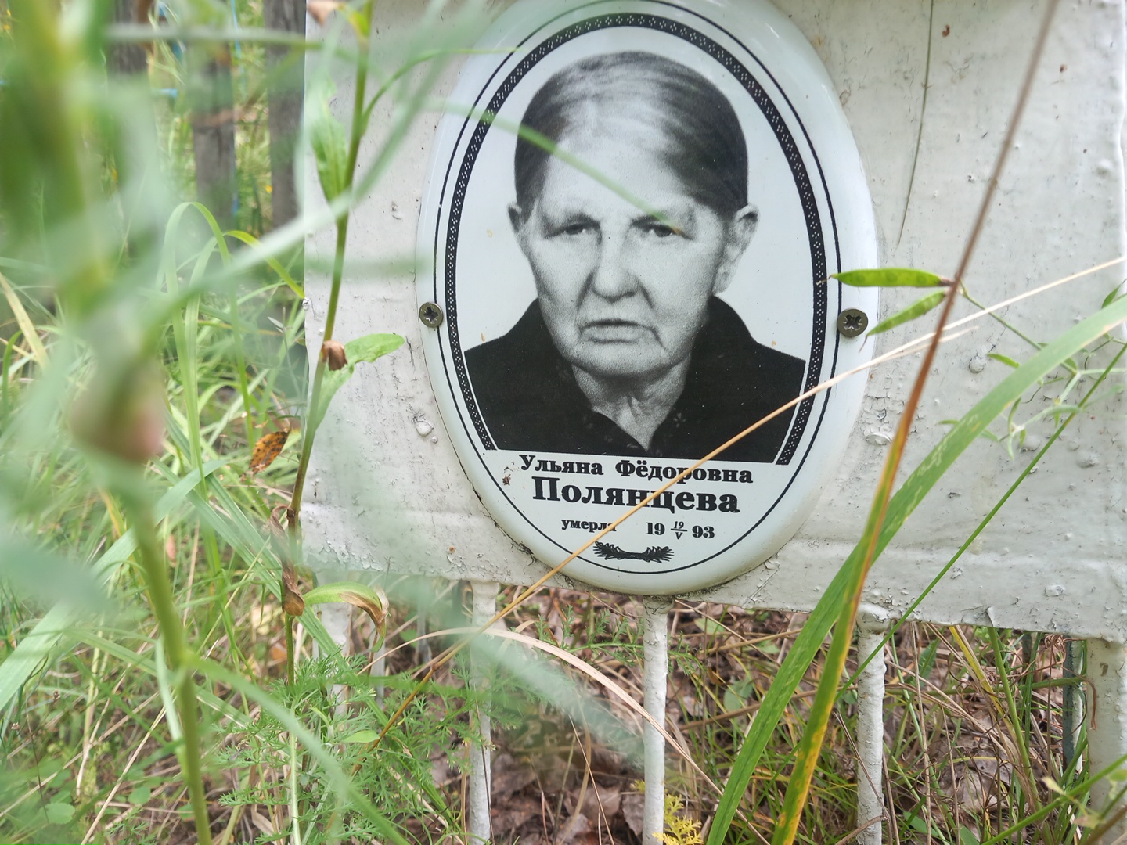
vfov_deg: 51.4
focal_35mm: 27
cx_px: 564
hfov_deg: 65.3
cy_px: 422
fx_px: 879
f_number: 1.8
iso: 38
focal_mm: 4
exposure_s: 1/101
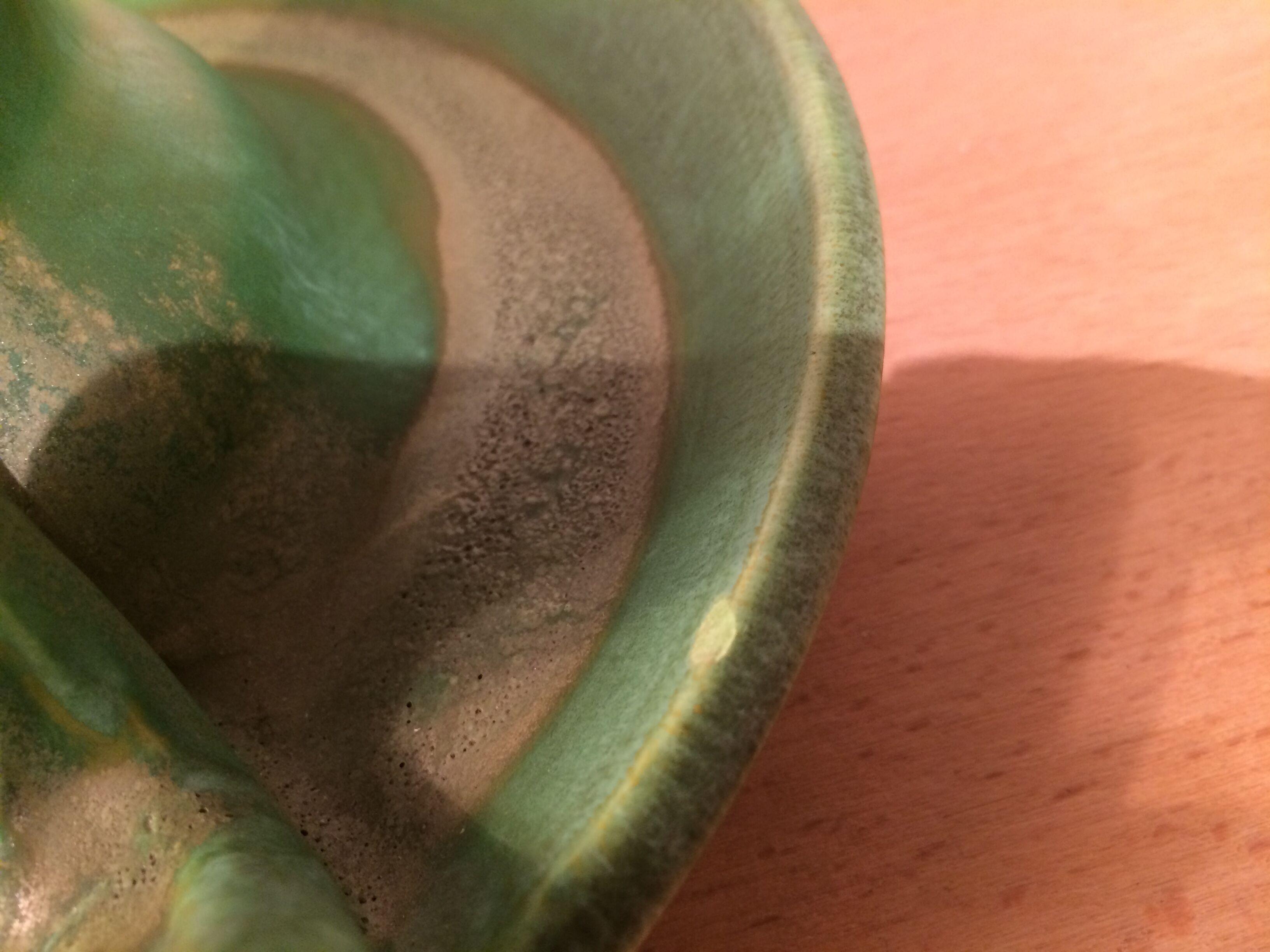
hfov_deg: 61.7
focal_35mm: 29
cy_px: 476
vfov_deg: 48.2
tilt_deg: -53.7
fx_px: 1064
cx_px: 635
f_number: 2.2
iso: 200
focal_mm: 4.15
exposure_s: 1/33
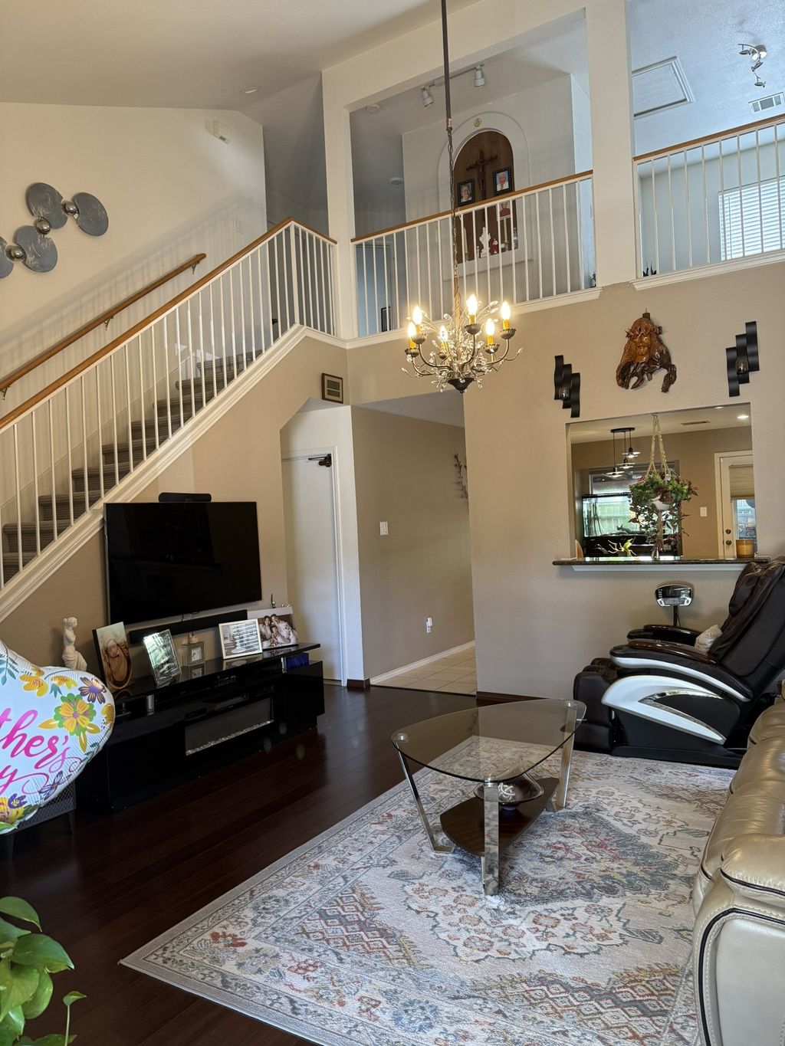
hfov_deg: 56.8
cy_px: 523
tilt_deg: +0.2
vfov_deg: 71.6
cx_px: 392
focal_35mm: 24
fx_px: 726
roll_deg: +1.6
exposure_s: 1/60
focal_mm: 6.76
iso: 160
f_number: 1.78
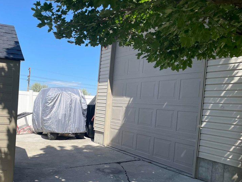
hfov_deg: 49.2
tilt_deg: +0.3
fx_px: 259
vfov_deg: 38.4
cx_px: 78
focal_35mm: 37
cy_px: 113
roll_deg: -4.9
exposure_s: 1/2451
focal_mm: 4.2
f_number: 1.6
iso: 32
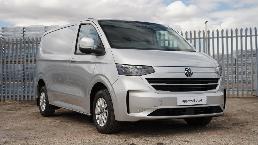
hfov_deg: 37.9
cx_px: 130
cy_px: 73
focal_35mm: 55
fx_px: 376
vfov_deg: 21.9
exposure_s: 1/320
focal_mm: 51.9
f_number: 4.5
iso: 100
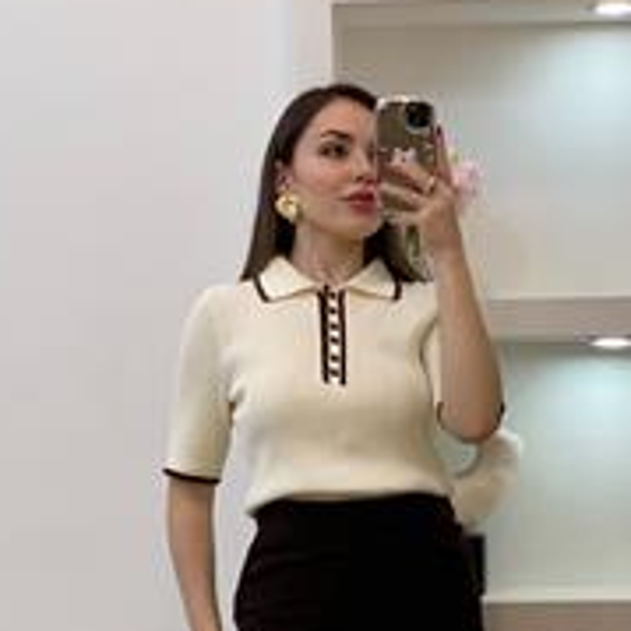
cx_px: 331
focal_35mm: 106
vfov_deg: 16.0
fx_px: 2186
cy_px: 679
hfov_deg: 16.4
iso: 64
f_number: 2
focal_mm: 6
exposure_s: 1/100
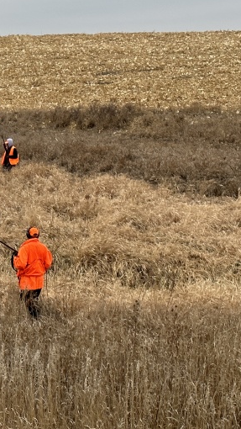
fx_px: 1192
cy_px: 180
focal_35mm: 105
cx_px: -129
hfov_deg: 11.1
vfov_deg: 20.3
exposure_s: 1/651
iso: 64
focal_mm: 6.86
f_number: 1.78
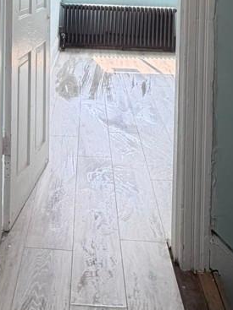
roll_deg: -0.2
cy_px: -35
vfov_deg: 31.0
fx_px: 494
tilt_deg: -1.7
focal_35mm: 55
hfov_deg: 26.4
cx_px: 79
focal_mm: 2.22
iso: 80
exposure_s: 1/120
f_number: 2.2
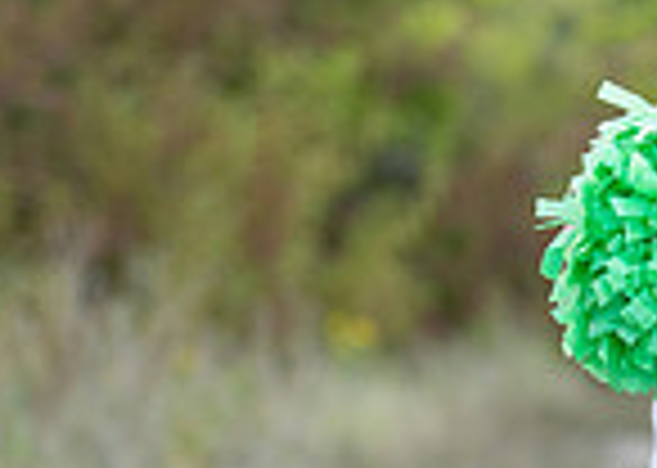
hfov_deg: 8.2
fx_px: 4511
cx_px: 949
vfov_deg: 5.9
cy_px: 548
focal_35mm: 242
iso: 100
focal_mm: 50
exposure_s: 1/800
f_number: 1.2
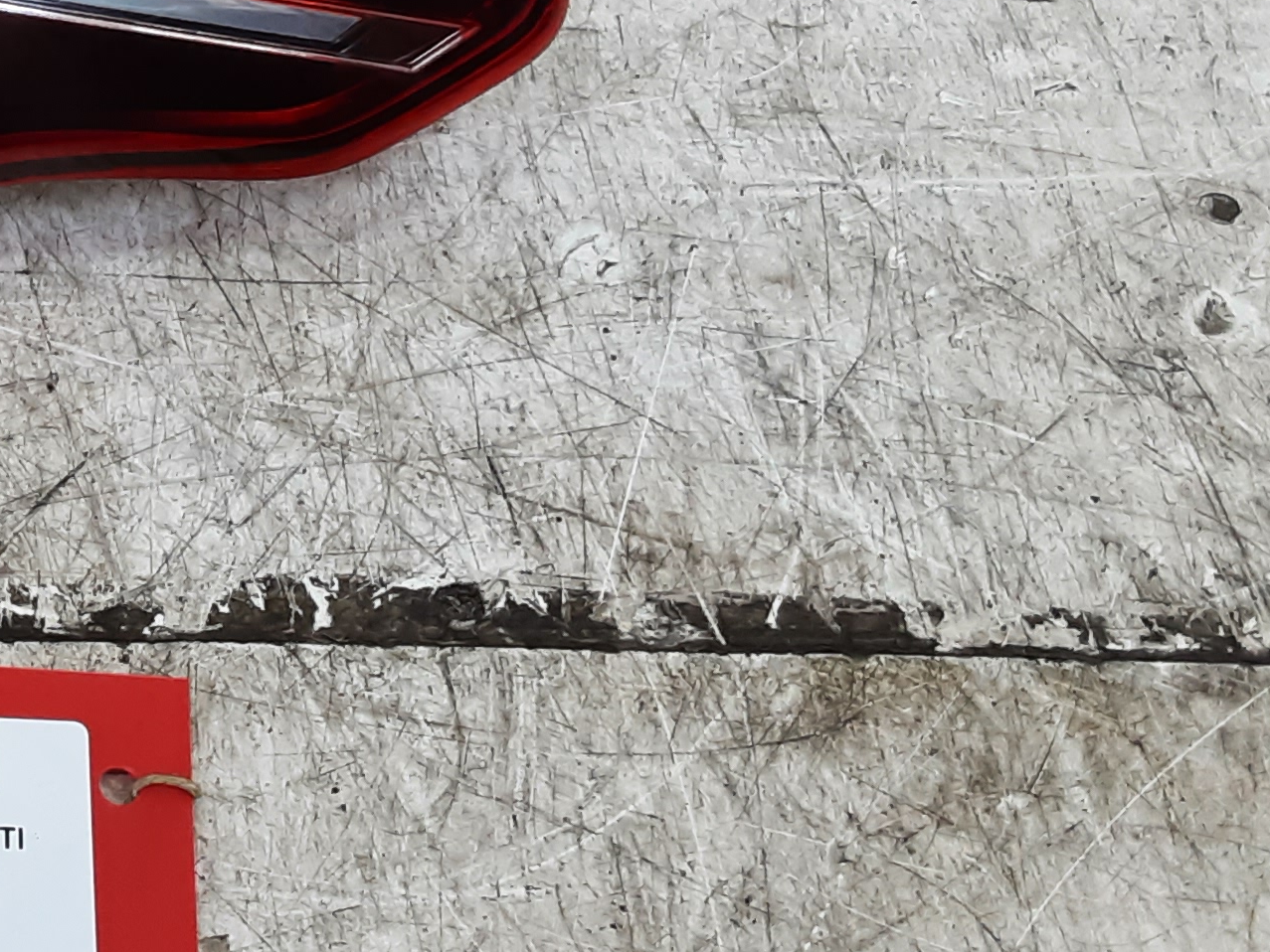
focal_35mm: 69
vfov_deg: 21.3
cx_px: -314
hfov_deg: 25.0
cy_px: 359
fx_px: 2532
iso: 100
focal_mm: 2.91
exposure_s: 1/50
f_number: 1.9
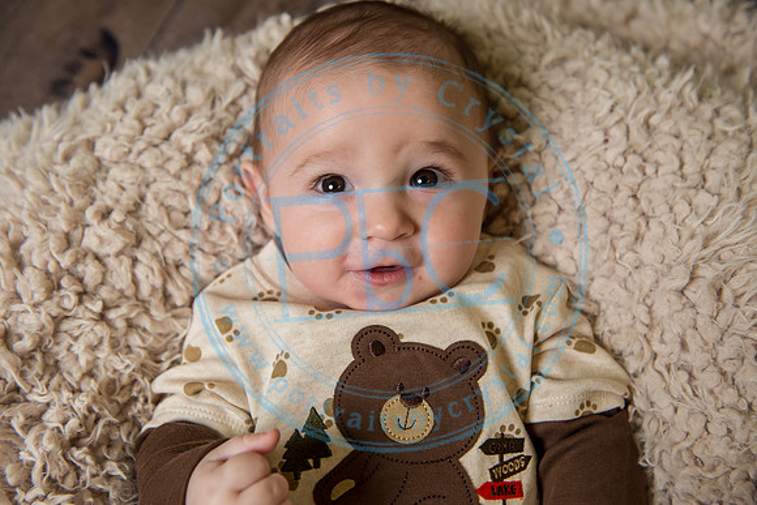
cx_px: 378
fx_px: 925
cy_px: 252
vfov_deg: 30.5
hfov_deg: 44.5
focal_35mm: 44
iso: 200
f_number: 4
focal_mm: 44
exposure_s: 1/200
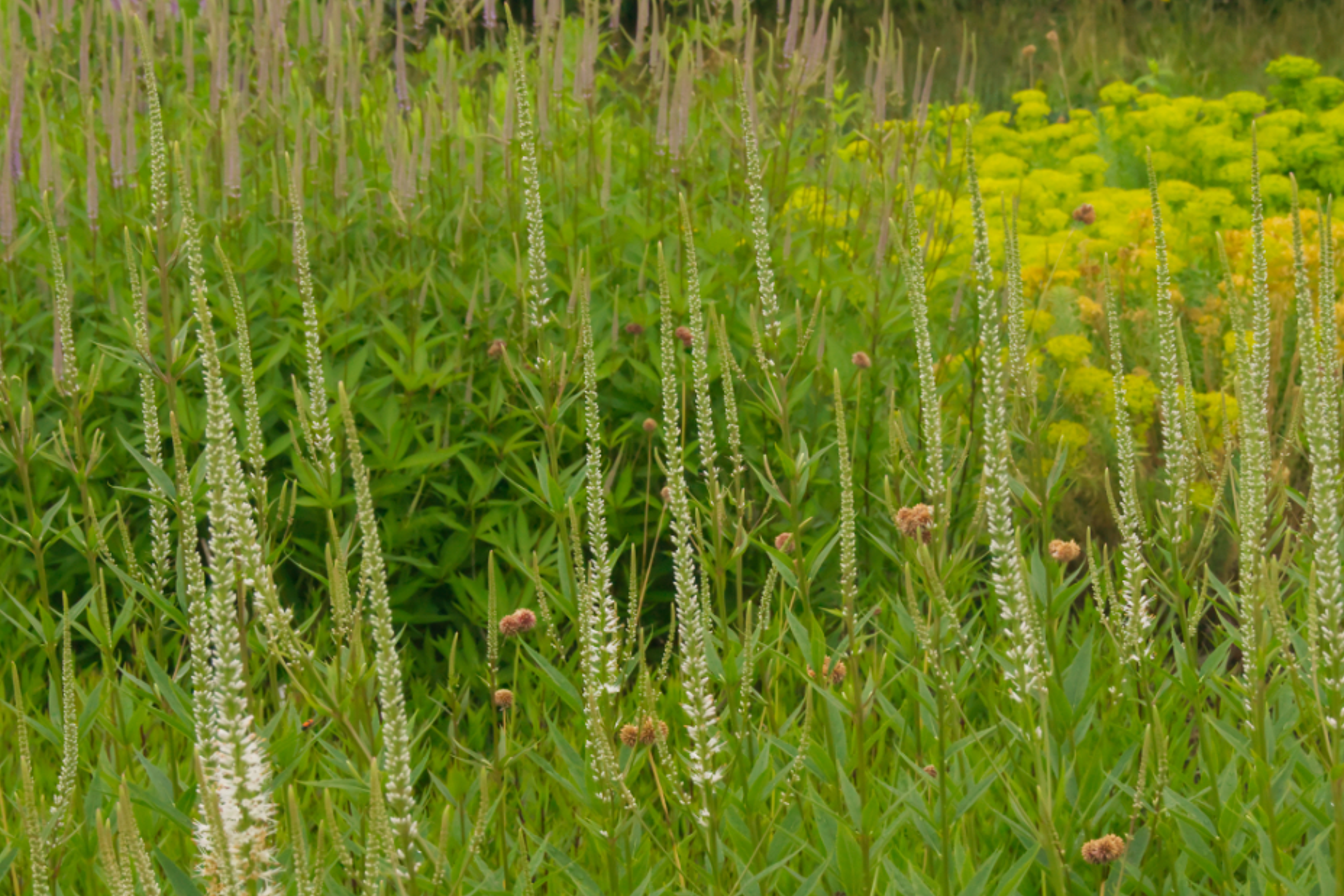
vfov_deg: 12.8
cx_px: 600
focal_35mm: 107
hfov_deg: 19.2
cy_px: 576
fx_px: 3982
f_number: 16
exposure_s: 1/80
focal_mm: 55
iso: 3200
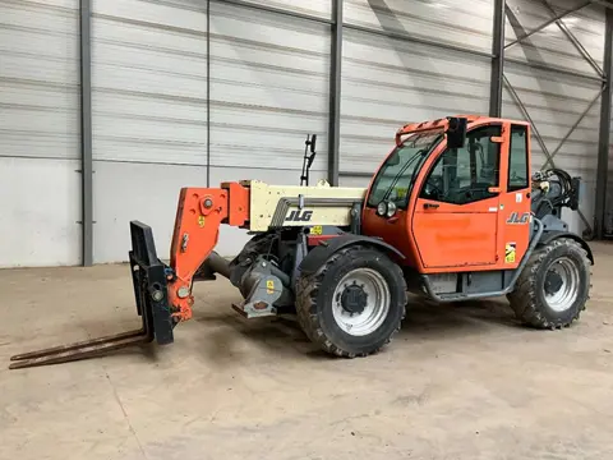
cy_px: 230
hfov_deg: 61.7
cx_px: 306
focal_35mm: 29
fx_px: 514
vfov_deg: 48.2
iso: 100
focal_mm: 3
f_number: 1.8
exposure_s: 1/60
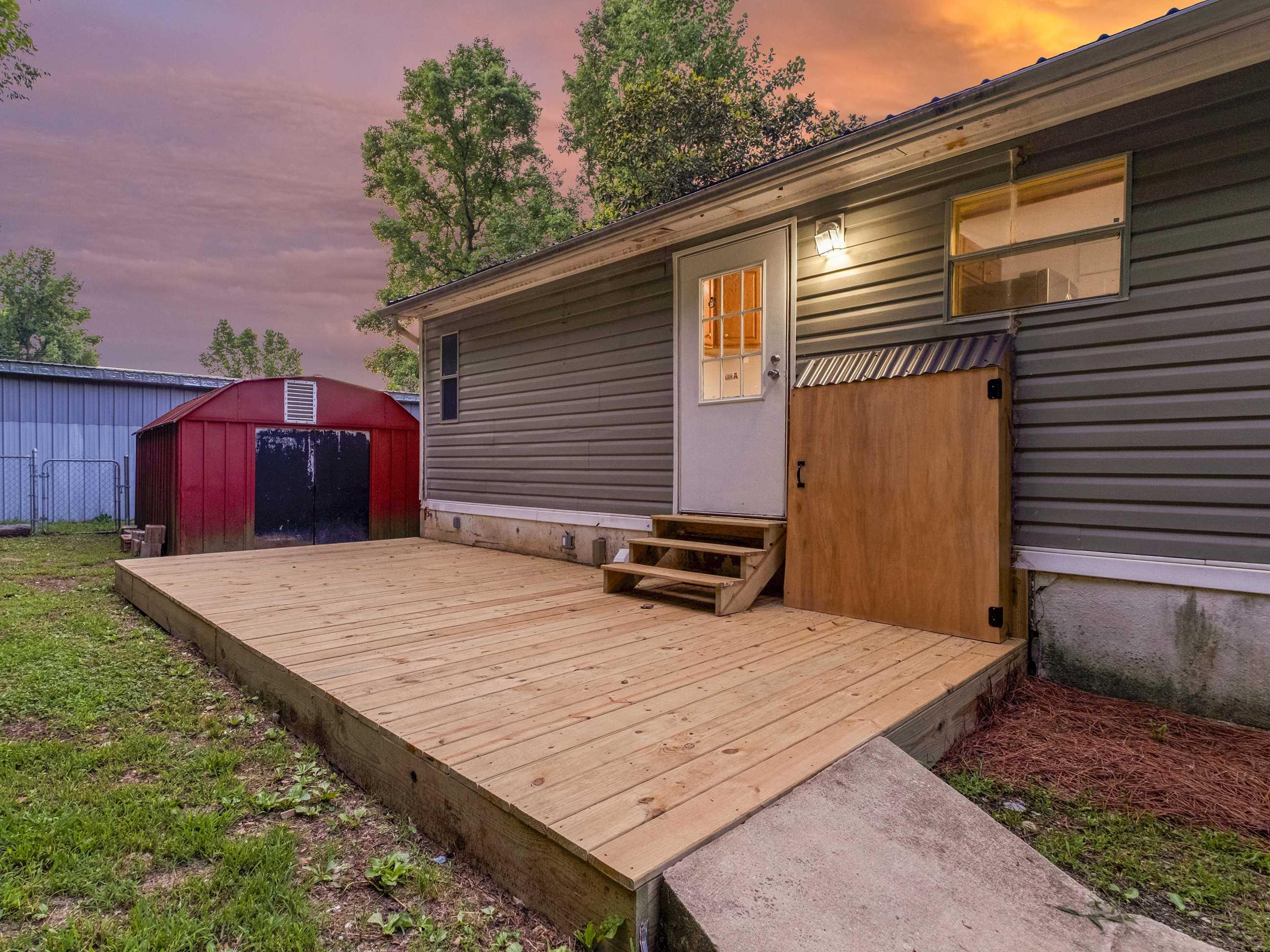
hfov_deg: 90.4
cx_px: 539
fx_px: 624
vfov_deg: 74.7
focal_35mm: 17
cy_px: 486
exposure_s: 1/15
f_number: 5
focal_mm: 10
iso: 800
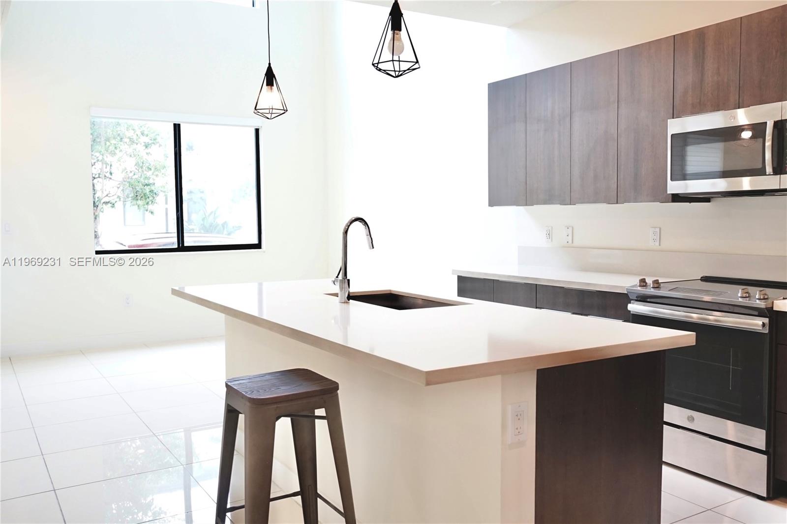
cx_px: 394
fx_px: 678
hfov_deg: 60.3
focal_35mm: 31
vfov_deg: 42.3
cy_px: 262
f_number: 4
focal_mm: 21
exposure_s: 1/60
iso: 1000
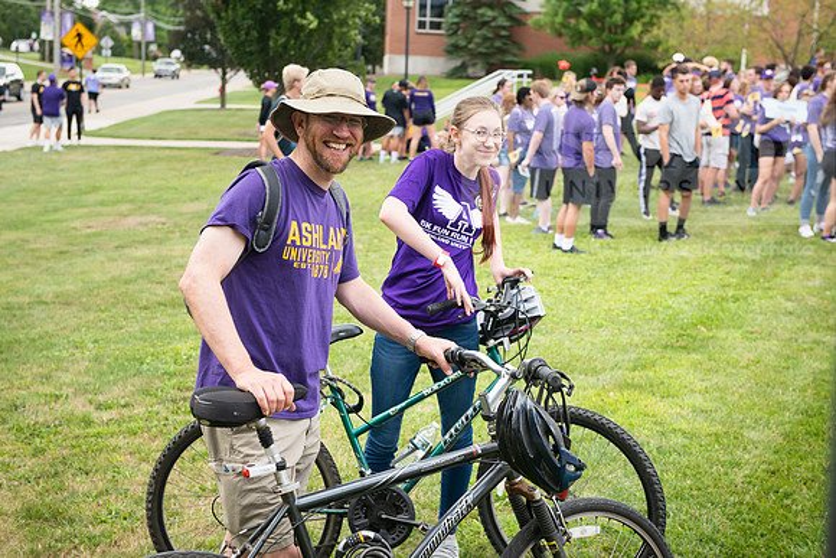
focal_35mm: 58
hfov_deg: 34.5
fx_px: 1347
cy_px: 279
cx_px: 418
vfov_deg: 23.4
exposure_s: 1/320
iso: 320
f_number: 5
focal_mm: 58
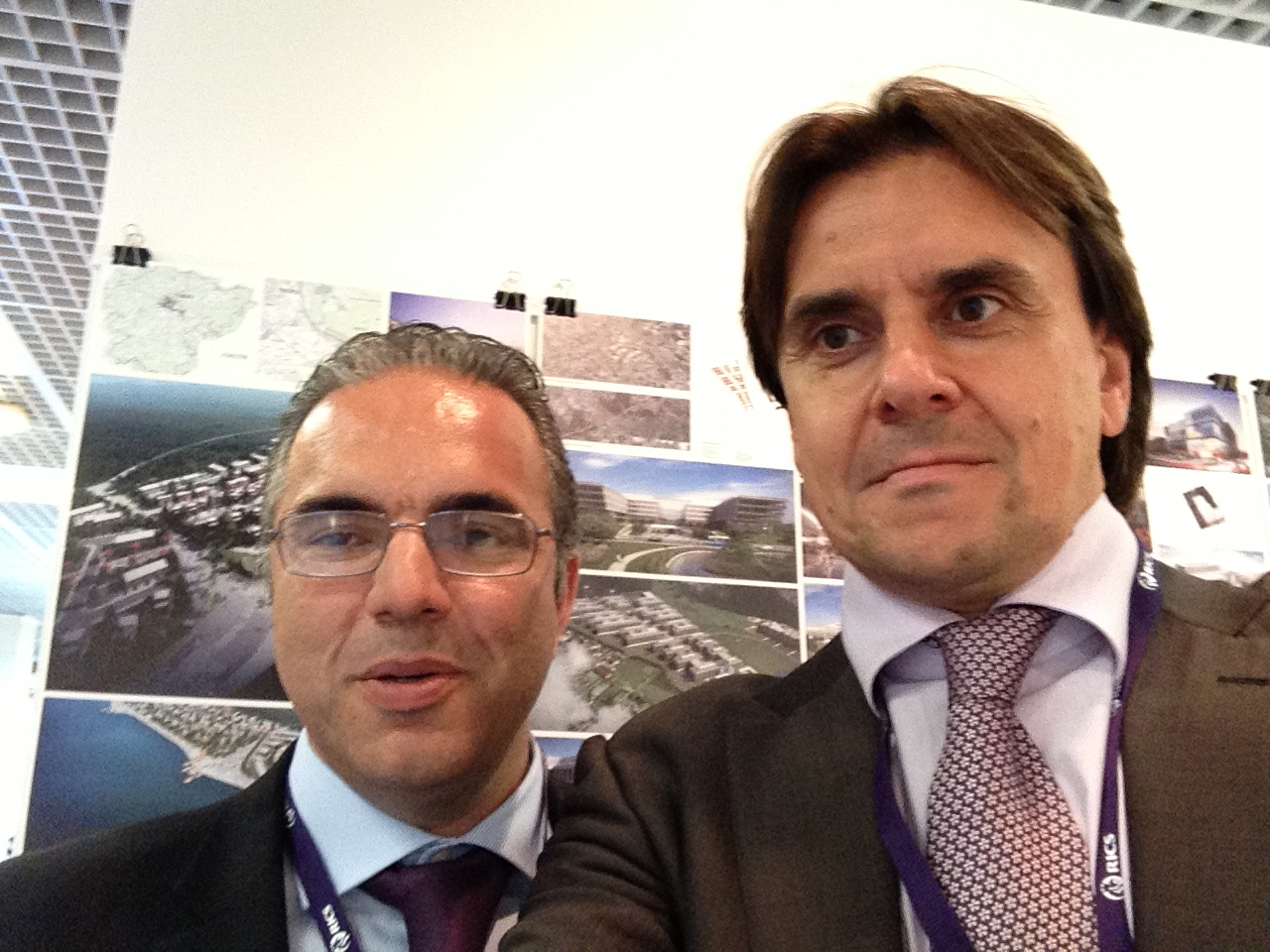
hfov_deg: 52.6
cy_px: 476
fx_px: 1284
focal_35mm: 35
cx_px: 635
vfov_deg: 40.7
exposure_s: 1/30
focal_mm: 2.18
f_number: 2.4
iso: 200
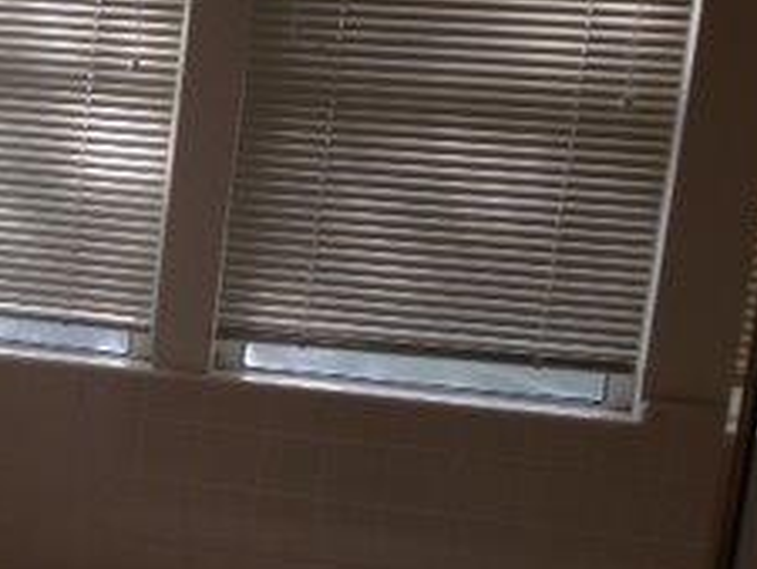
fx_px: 2057
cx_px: -175
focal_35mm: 94
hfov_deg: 19.5
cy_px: 448
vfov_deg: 15.6
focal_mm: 4.12
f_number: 2.4
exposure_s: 1/40
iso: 50
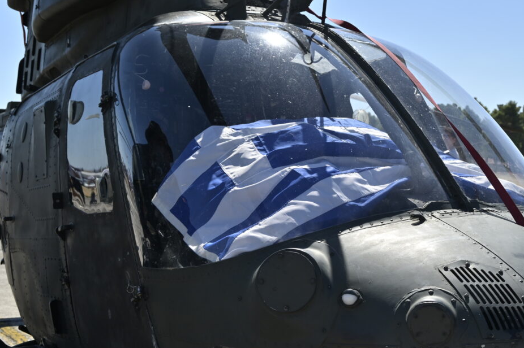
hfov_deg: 34.8
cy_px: 179
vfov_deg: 23.7
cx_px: 337
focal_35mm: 57
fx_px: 829
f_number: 9
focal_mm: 44
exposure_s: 1/1250
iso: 400
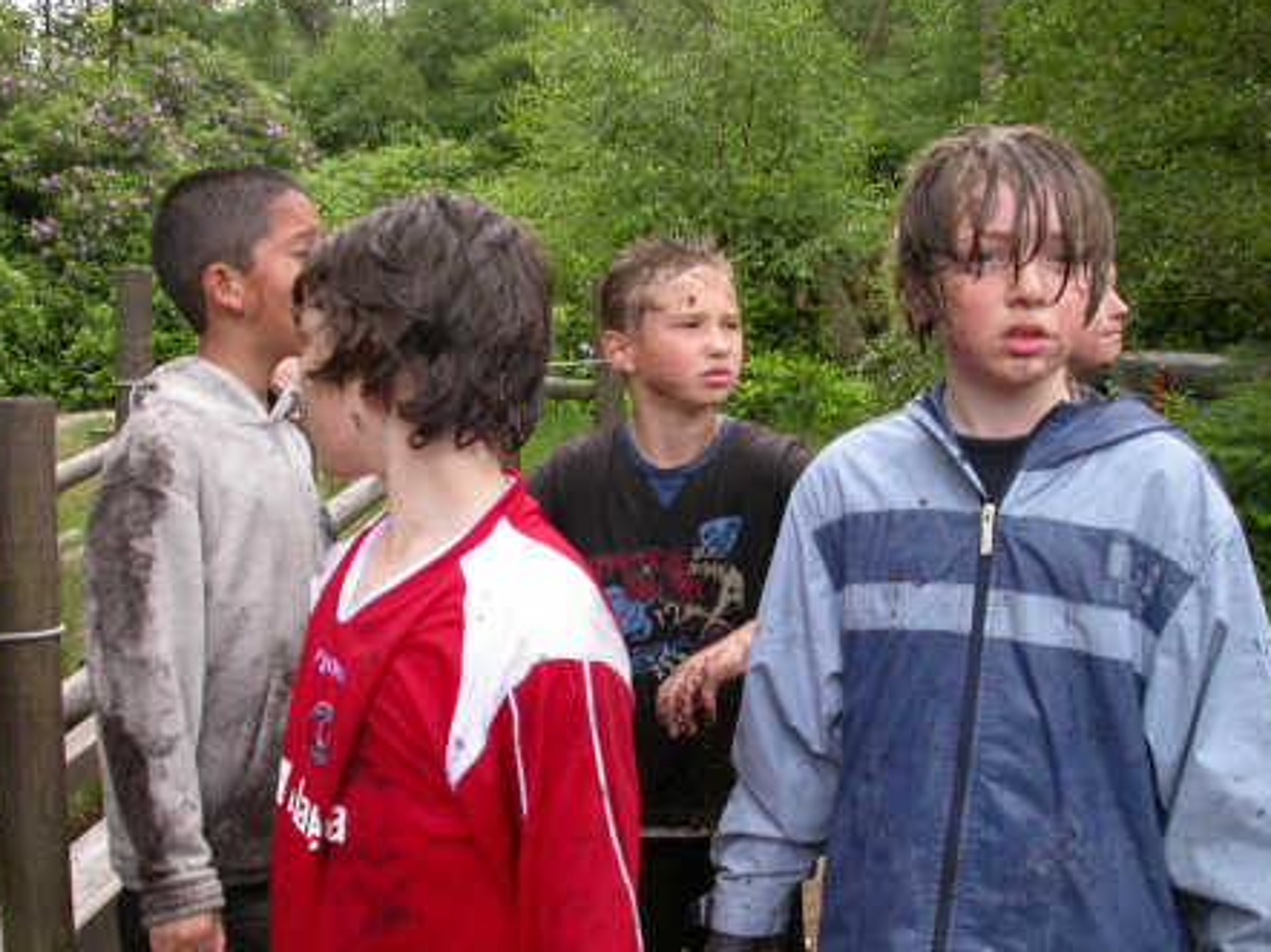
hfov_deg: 43.8
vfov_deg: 33.5
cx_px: 687
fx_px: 1578
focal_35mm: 43
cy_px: 525
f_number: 3.7
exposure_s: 1/110
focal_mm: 7.85
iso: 100
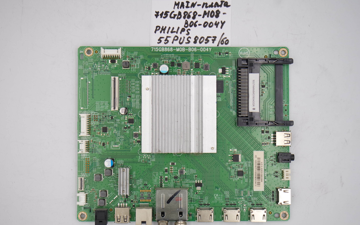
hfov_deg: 38.2
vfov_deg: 24.4
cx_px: 179
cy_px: 121
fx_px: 520
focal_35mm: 53
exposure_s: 1/125
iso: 160
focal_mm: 19
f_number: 5.6
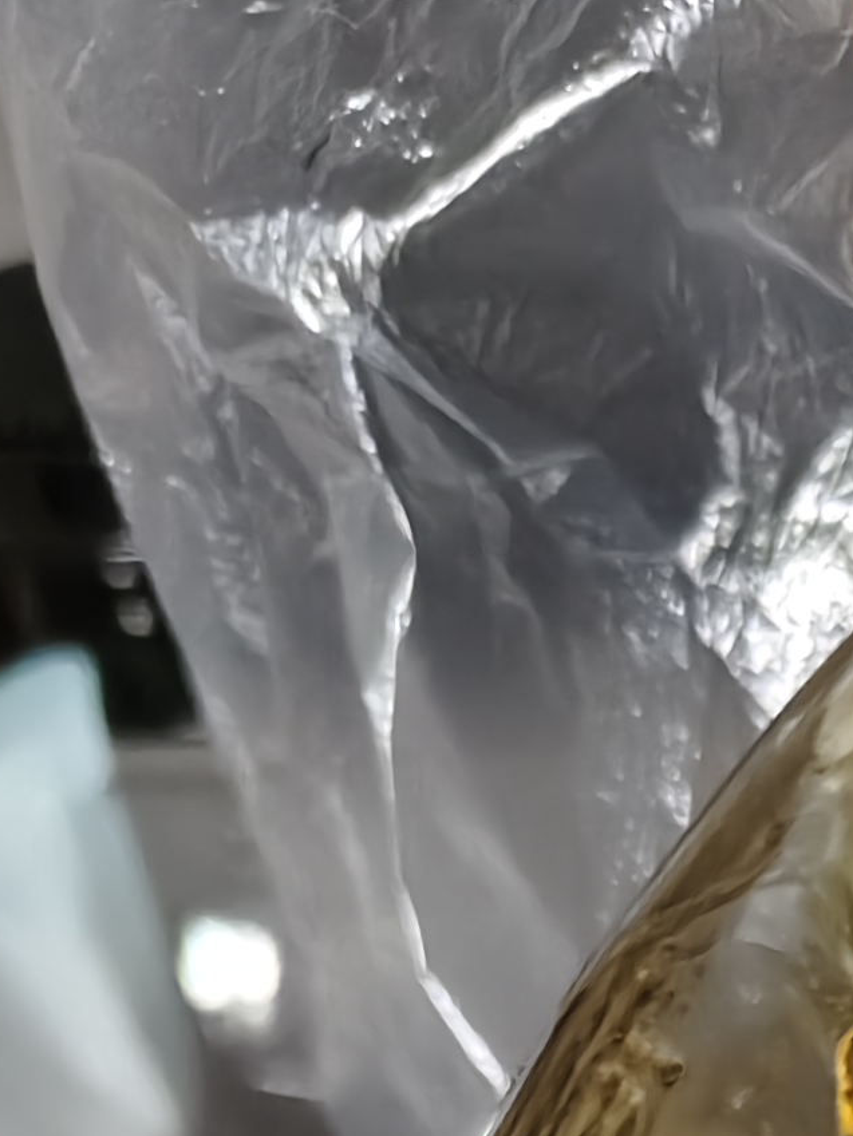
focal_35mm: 111
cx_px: 1610
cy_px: 2598
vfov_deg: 13.6
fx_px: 3646
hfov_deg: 12.1
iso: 2664
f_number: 1.88
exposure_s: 1/248
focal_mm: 5.56
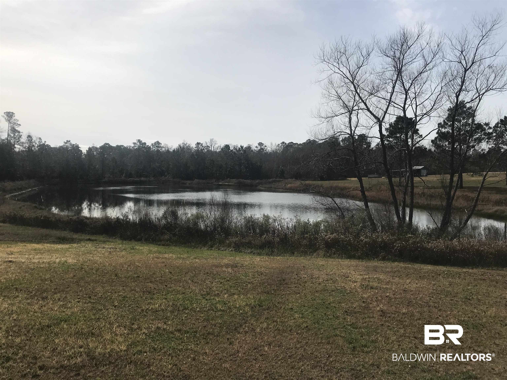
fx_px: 410
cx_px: 254
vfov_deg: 49.7
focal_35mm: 28
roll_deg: -0.7
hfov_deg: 63.4
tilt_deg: -3.4
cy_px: 190
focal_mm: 3.99
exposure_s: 1/6410
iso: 25
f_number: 1.8
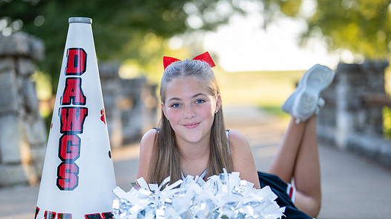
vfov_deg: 16.1
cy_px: 138
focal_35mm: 75
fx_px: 777
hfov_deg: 28.2
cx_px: 197
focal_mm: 50
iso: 250
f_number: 1.2
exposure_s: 1/1250
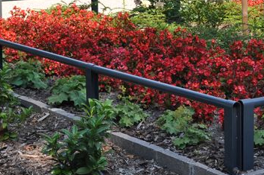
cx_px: 201
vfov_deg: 11.1
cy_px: -6
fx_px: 893
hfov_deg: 16.7
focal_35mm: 122
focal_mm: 32
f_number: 9
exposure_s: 1/320
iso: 320
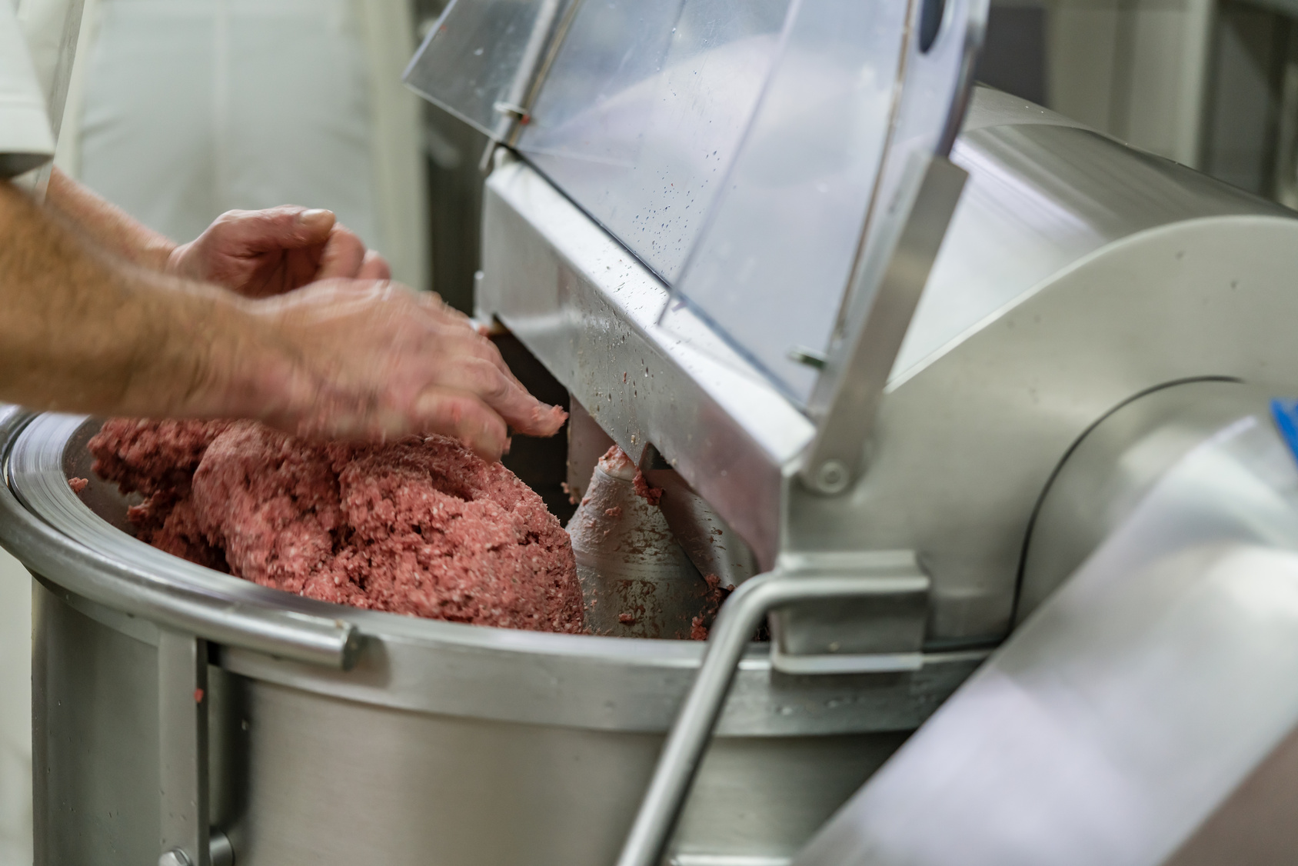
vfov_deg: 15.2
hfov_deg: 22.6
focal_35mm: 90
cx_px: 649
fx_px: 3245
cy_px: 433
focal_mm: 90
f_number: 3.2
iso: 1600
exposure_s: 1/125
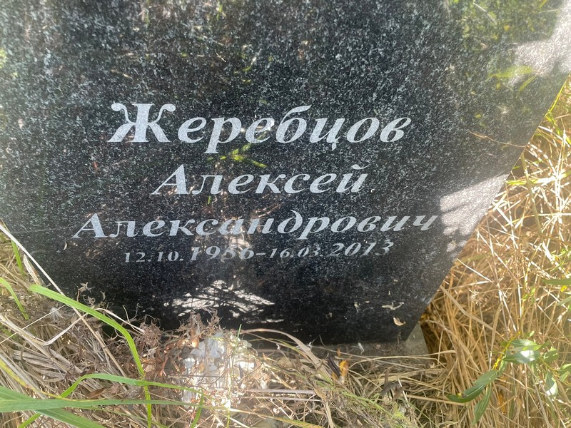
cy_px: 214
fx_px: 429
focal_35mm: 26
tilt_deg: -50.8
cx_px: 286
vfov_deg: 53.1
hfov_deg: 67.3
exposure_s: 1/121
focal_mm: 4.2
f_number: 1.6
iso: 100
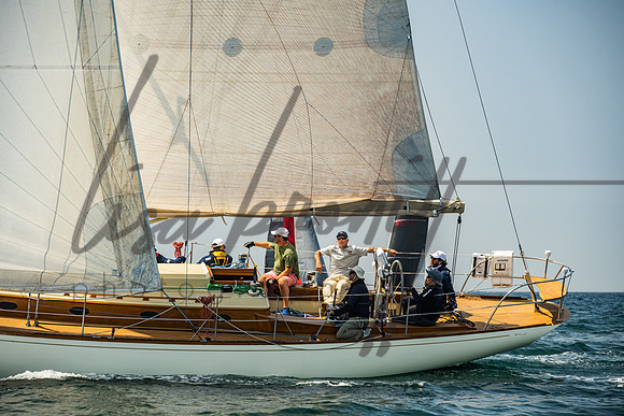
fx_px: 2527
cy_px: 208
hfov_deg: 14.1
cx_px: 312
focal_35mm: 146
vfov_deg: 9.4
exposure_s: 1/1000
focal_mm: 145
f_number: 6.3
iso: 320
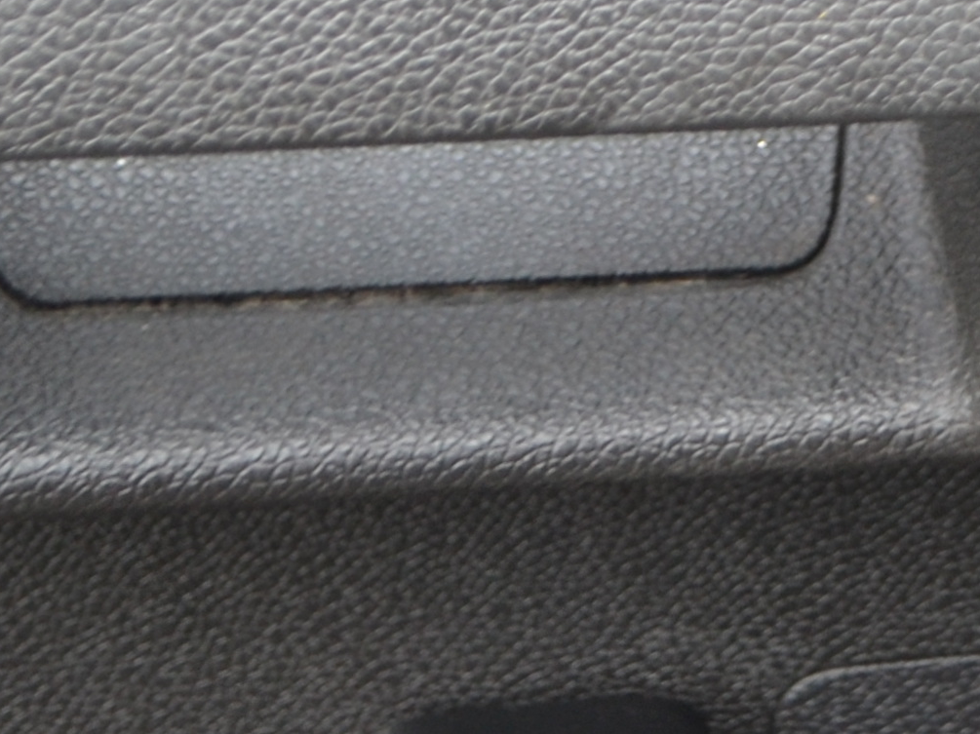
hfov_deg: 11.1
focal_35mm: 172
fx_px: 4868
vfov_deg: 8.5
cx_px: 1391
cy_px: -256
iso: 400
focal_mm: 26
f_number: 4.5
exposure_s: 1/80
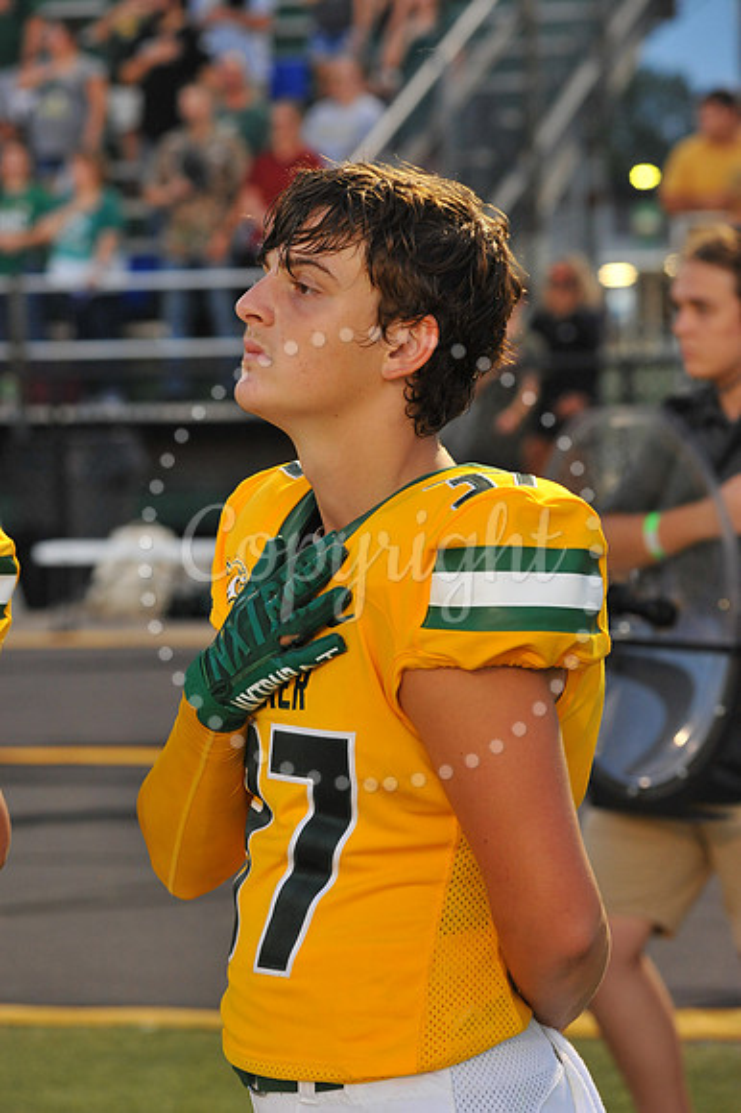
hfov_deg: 11.4
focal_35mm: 120
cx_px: 370
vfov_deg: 17.1
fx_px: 3709
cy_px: 556
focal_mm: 120
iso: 2000
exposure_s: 1/100
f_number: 6.3
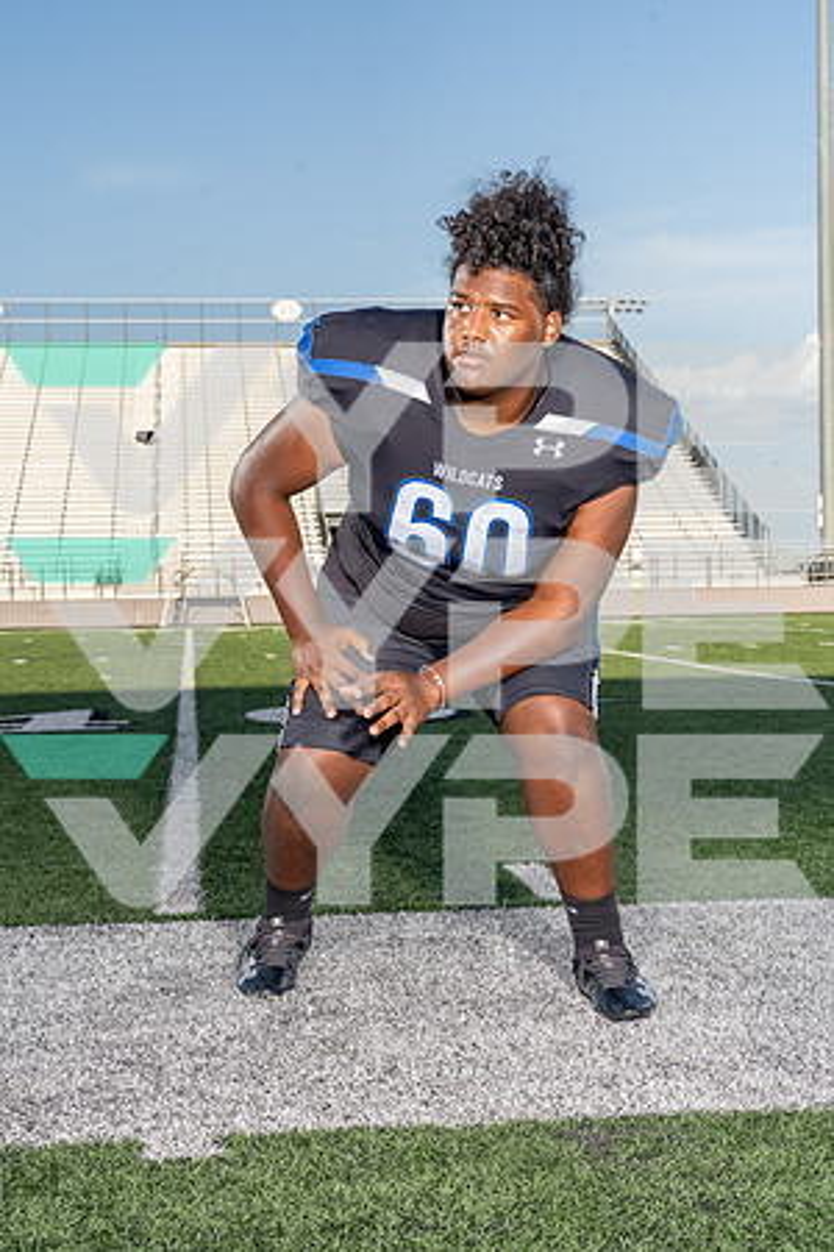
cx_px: 417
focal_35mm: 56
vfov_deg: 35.6
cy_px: 626
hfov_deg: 24.2
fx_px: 1946
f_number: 10
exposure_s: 1/250
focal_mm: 56
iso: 160
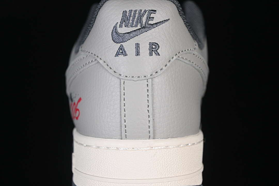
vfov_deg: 18.2
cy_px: 93
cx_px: 140
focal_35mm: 75
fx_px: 581
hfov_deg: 27.0
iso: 160
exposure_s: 1/80
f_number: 7.1
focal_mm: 50
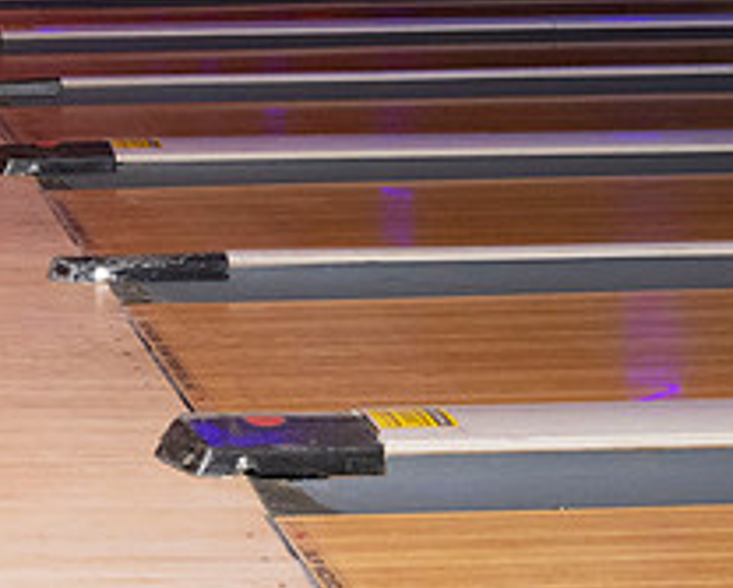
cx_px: -203
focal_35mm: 122
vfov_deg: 12.6
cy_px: 176
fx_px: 2650
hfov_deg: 15.1
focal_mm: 37
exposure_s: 1/100
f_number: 5.6
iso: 2000
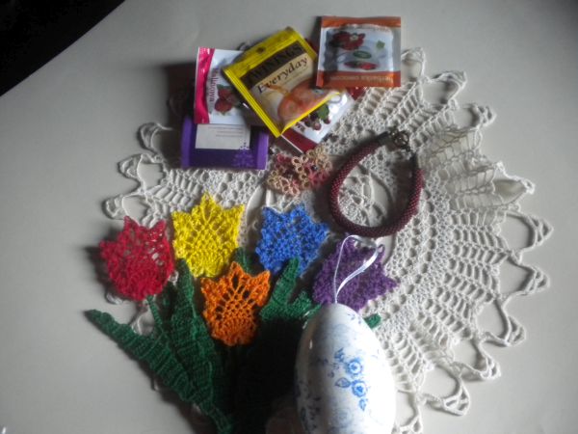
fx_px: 584
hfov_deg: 52.6
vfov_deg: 40.7
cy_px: 217
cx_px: 289
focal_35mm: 35
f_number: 3.1
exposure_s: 1/29.5
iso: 400
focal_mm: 6.3
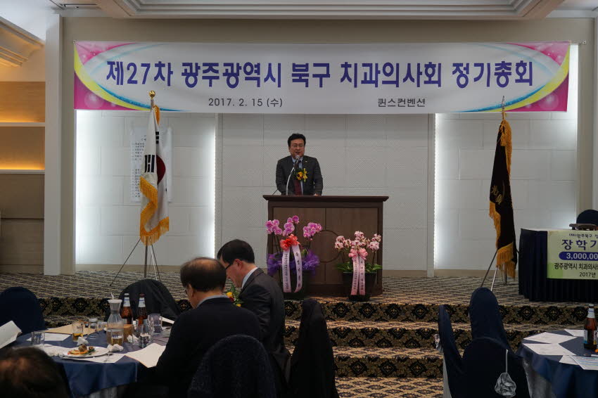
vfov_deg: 29.8
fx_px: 747
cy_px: 199
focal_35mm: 45
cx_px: 299
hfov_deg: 43.6
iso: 800
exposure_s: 1/160
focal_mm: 30
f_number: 5
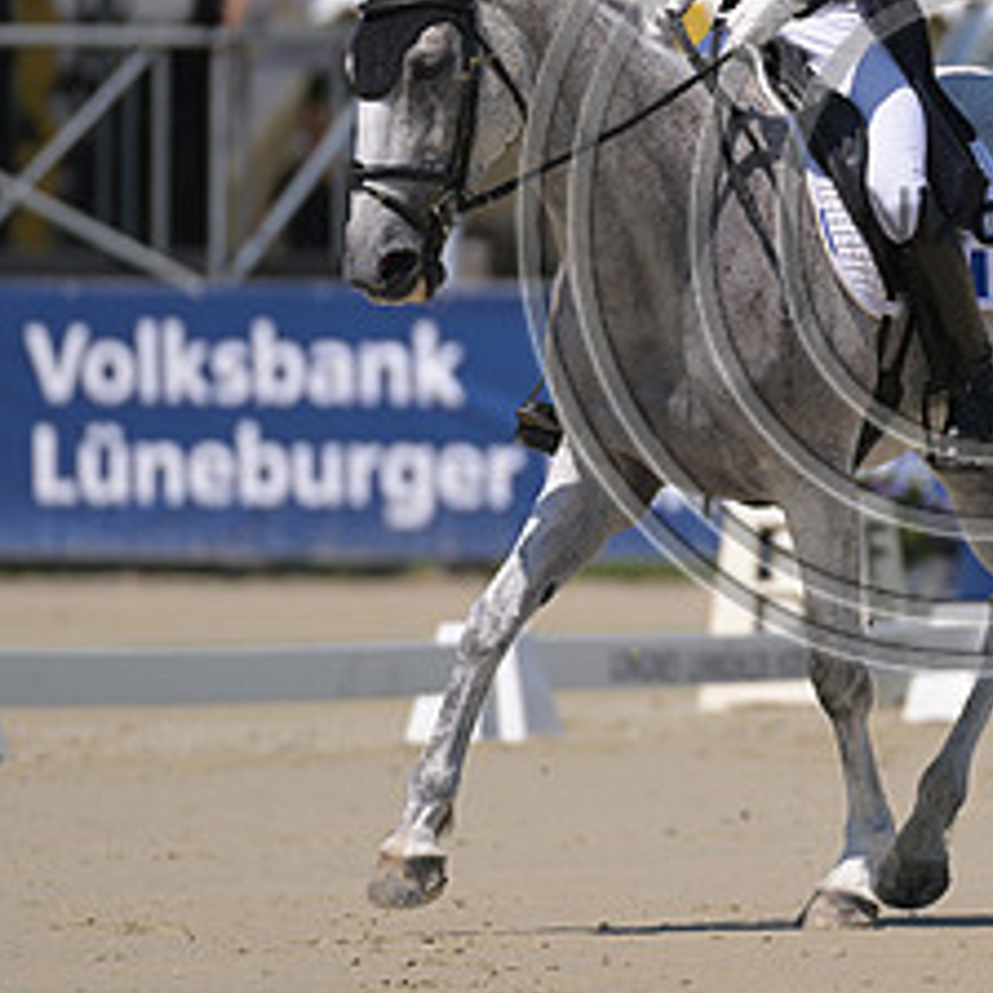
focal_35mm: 882
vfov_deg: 2.0
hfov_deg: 2.0
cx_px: 927
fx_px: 28625
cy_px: 157
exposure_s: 1/1250
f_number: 5
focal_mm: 400
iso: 140
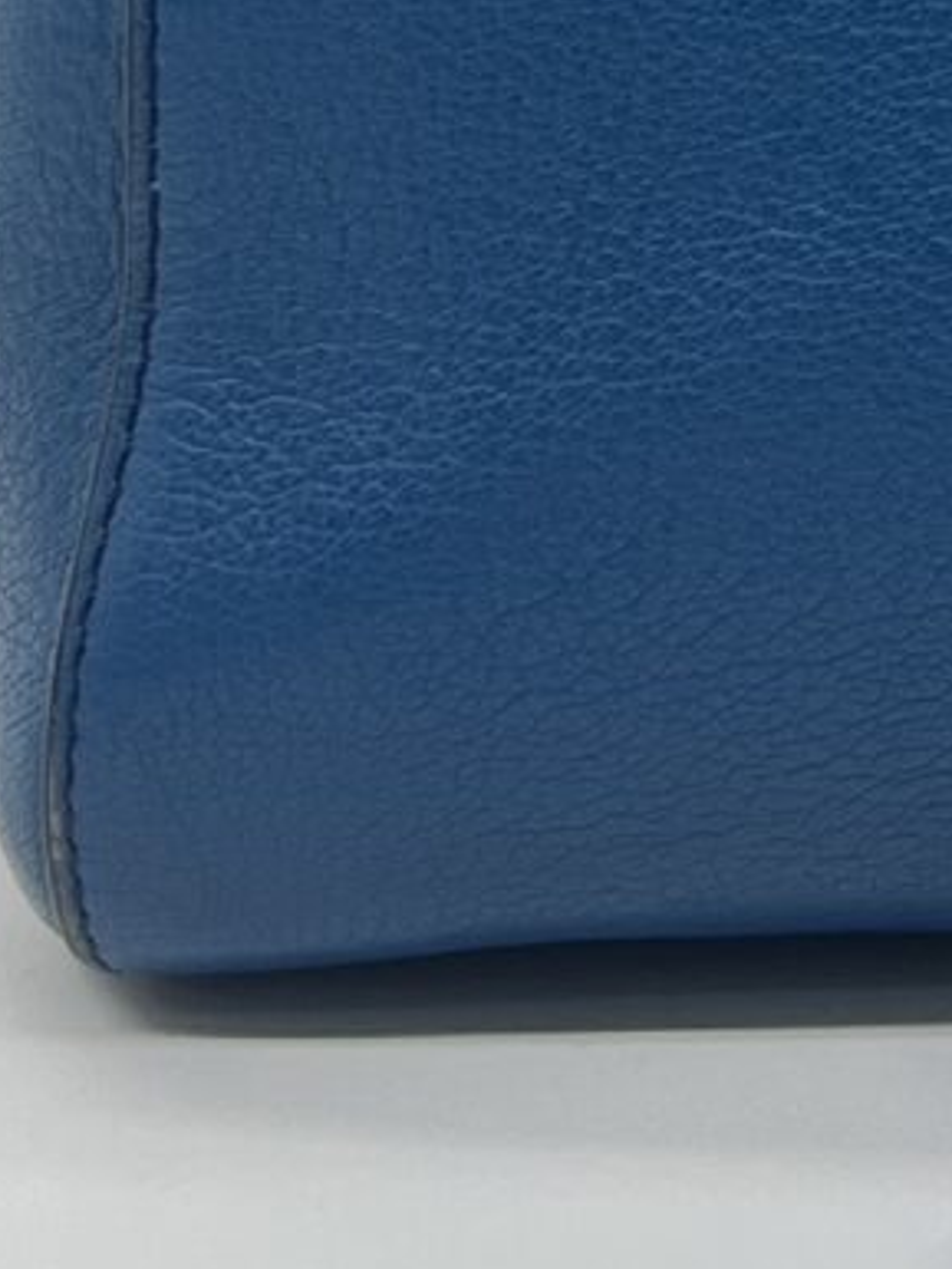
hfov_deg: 8.2
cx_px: 1904
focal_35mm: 173
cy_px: -850
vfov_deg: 10.8
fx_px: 6340
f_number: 1.5
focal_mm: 5.7
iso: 32
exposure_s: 1/101
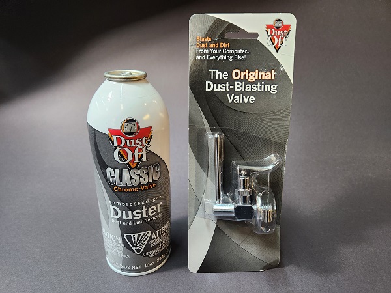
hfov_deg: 73.9
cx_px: 196
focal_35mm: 23
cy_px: 146
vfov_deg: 58.9
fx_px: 260
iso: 250
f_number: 1.8
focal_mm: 5.4
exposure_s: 1/120
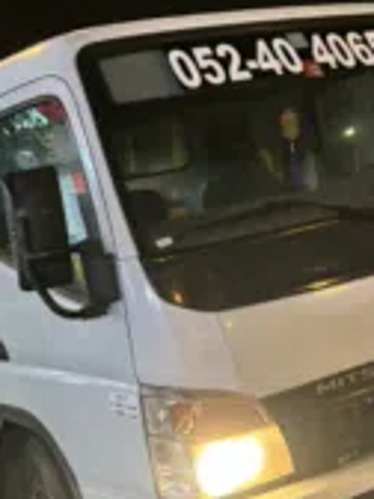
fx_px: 893
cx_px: 71
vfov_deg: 30.6
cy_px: 386
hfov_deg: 23.3
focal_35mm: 62
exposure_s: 1/33
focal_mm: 5.96
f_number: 1.6
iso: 640
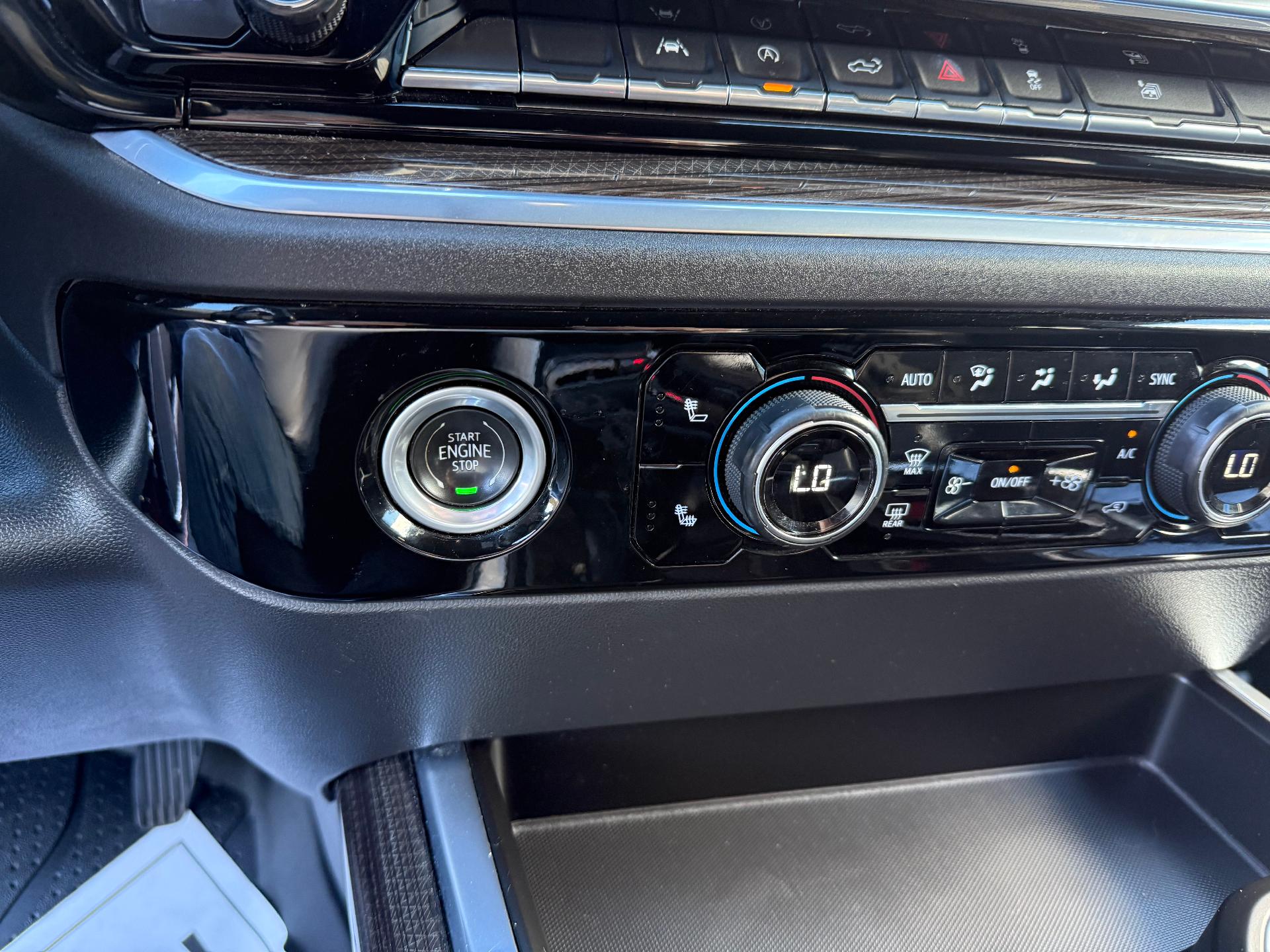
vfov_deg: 56.8
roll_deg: -8.7
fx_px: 881
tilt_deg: -22.0
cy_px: 476
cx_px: 635
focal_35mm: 24
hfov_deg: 71.6
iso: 320
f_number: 1.78
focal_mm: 6.76
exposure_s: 1/60
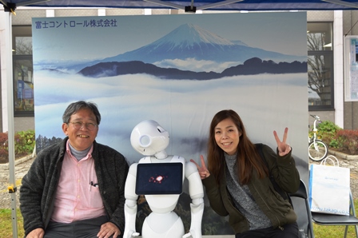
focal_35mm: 39
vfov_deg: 34.2
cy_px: 119
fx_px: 388
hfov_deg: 49.6
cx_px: 179
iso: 100
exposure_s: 1/40
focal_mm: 26
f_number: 4.2
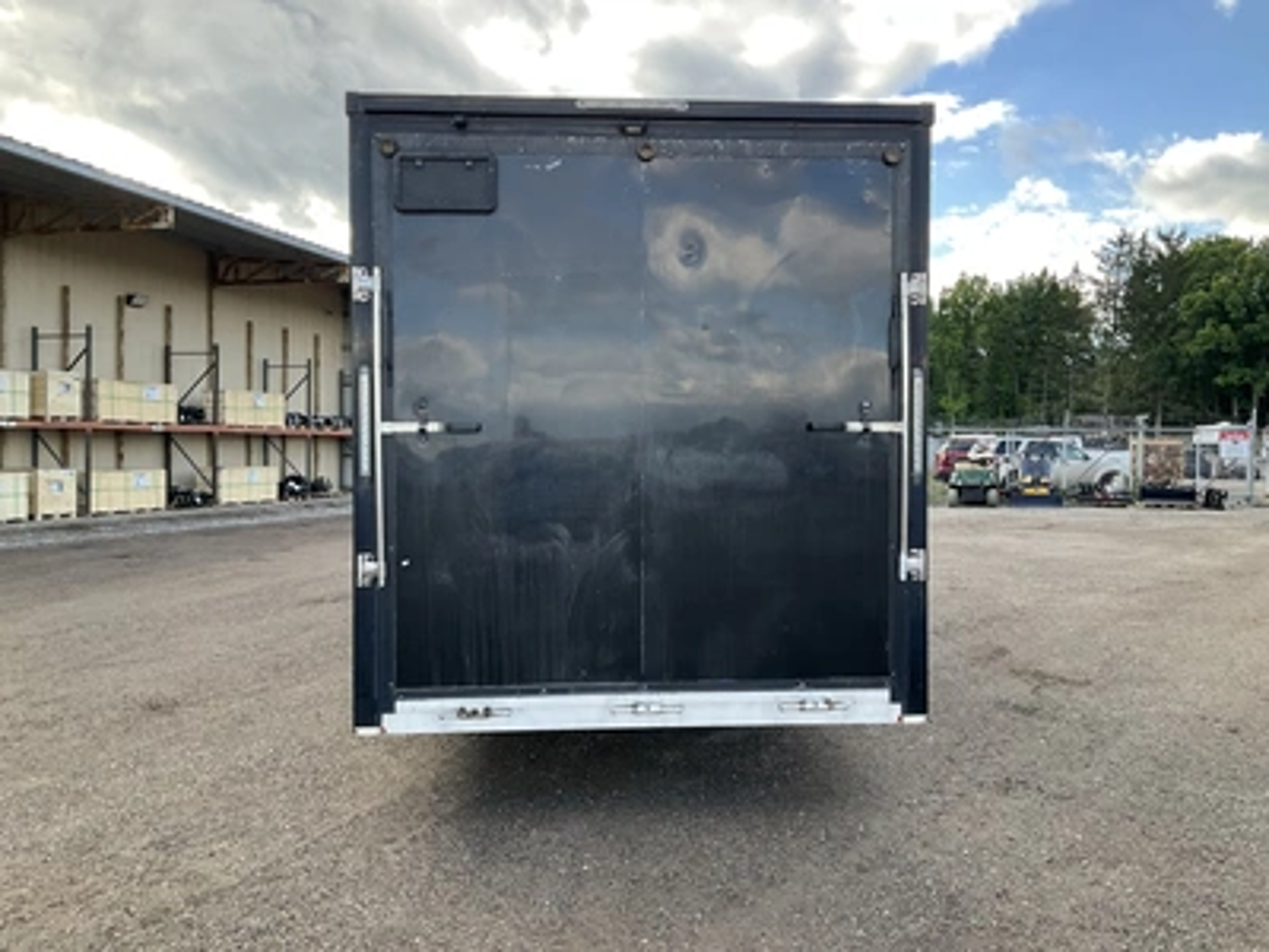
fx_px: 1063
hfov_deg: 61.7
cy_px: 476
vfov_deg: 48.2
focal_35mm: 29
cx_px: 634
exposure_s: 1/200
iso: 20
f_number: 1.8
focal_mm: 3
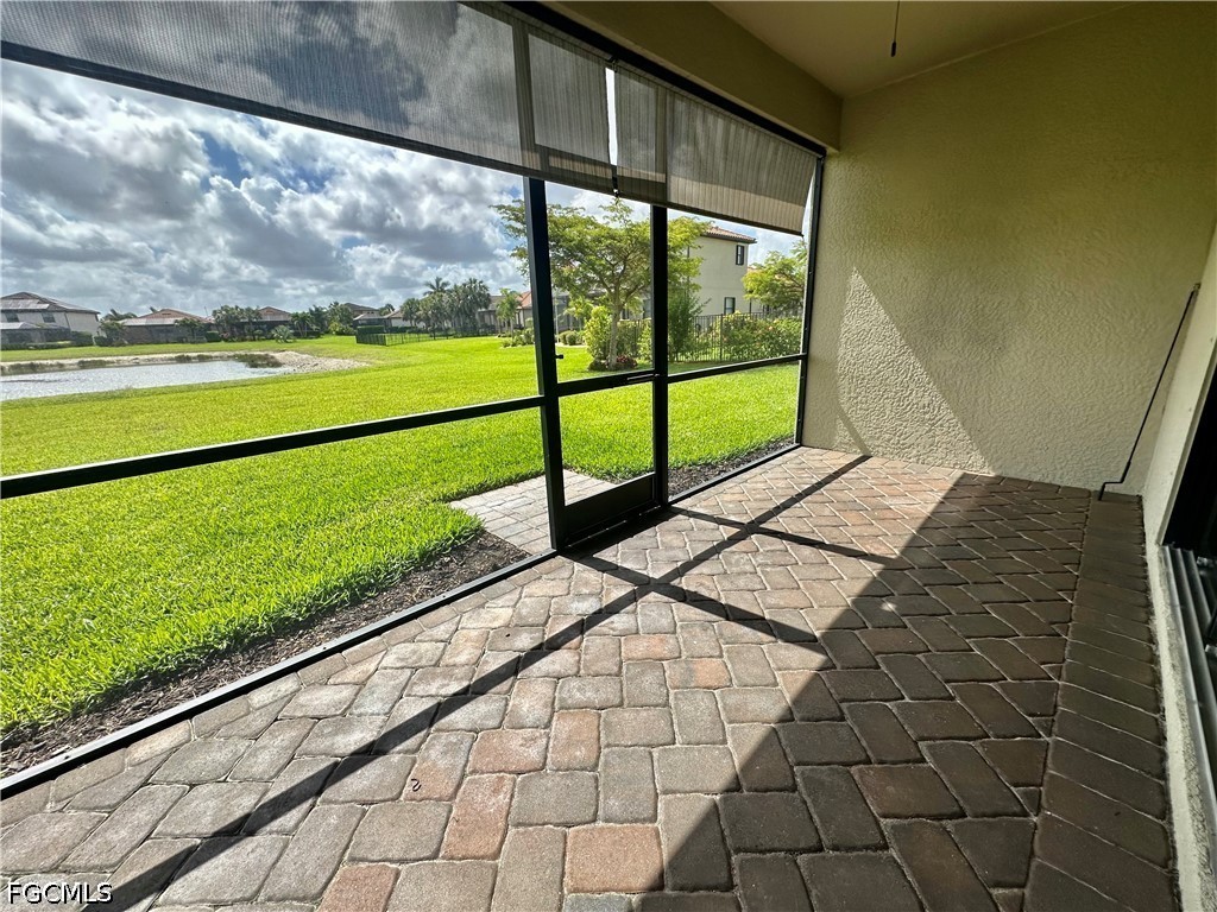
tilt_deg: -12.7
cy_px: 456
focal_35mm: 14
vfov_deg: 85.7
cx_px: 608
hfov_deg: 102.1
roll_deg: +0.0
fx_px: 492
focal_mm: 2.22
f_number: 2.2
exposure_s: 1/807
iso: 40
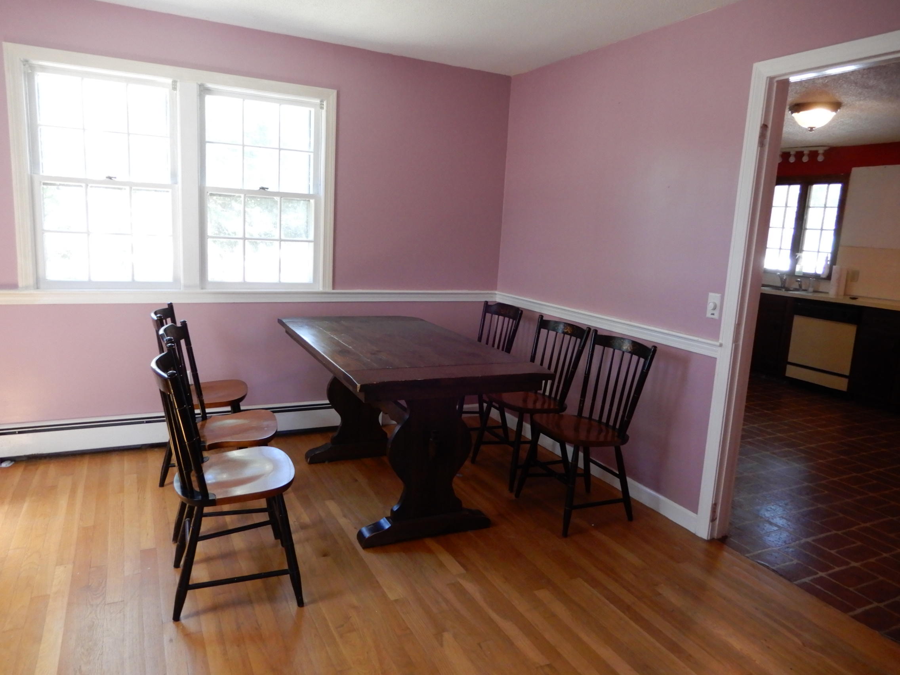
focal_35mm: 24
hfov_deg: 71.6
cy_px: 338
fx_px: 624
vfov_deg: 56.8
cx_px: 450
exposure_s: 1/30
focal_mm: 4.3
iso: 360
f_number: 3.4
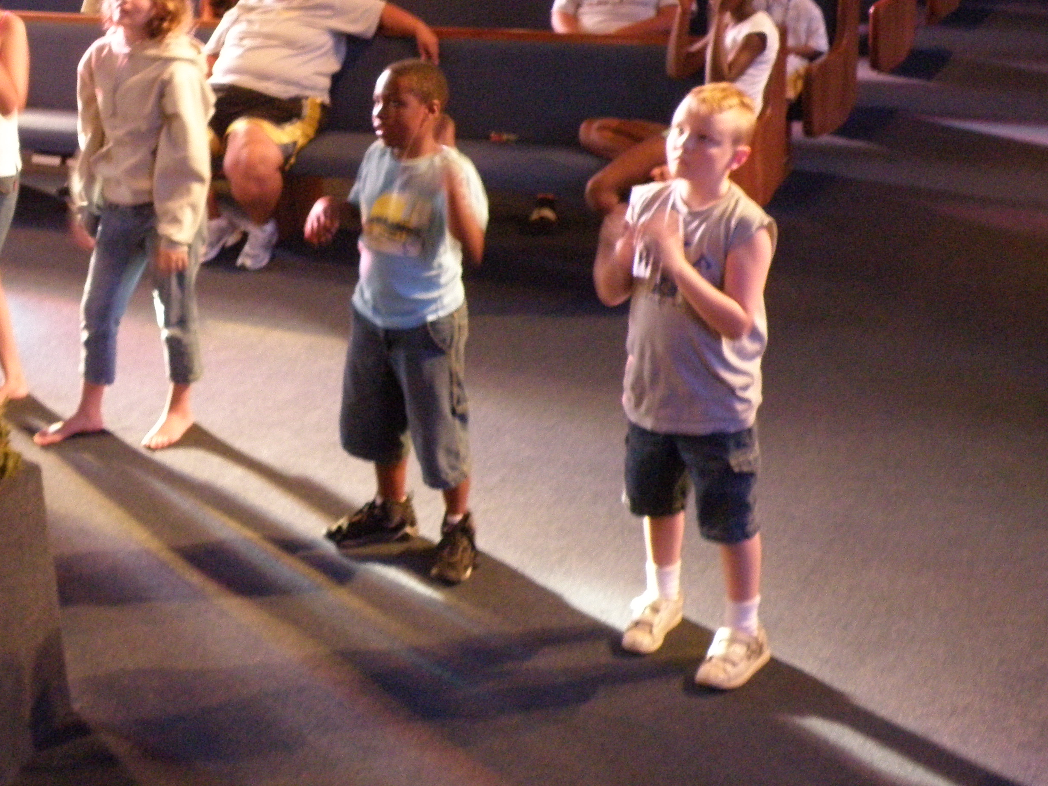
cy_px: 239
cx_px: 304
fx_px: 1847
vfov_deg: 23.9
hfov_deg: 31.3
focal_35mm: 61
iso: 400
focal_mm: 7.32
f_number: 3.3
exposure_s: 1/8
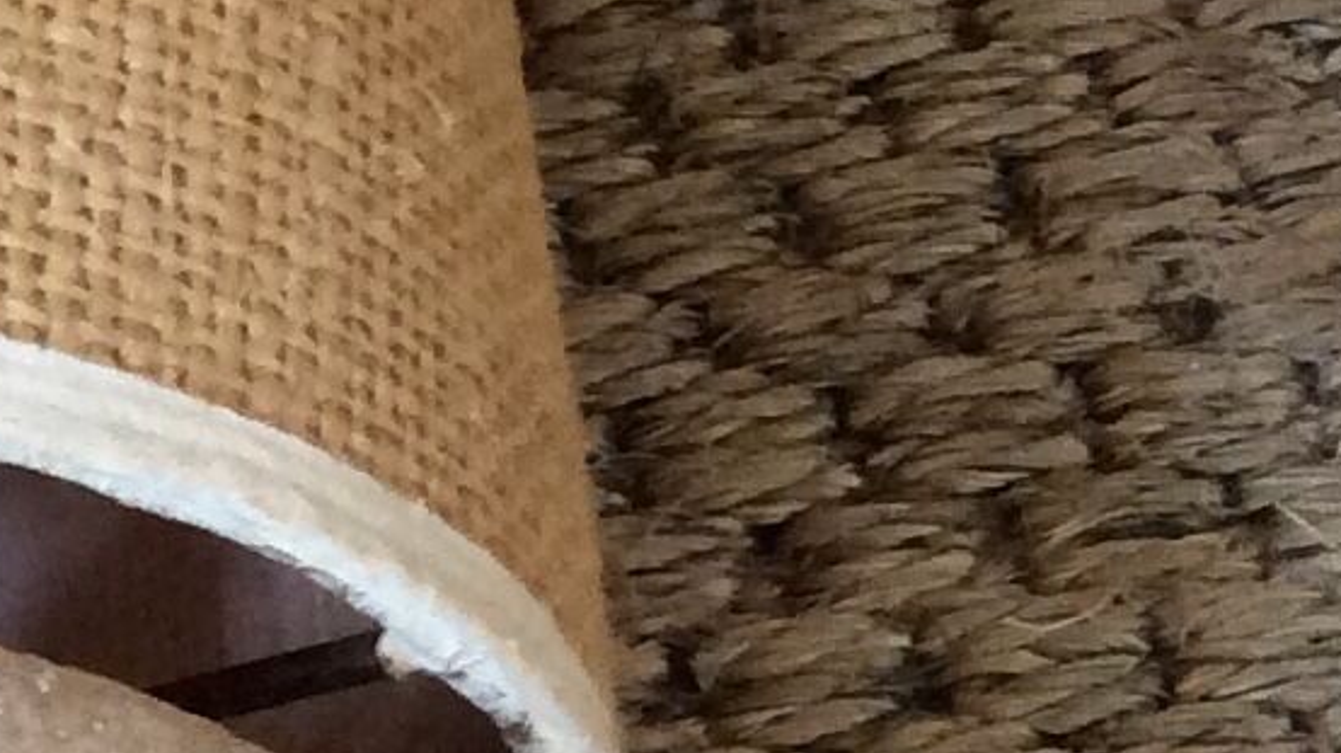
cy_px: 850
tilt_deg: -57.5
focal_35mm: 163
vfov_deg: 7.4
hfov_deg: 12.4
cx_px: -772
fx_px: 5793
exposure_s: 1/25
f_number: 2.4
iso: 125
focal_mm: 3.3
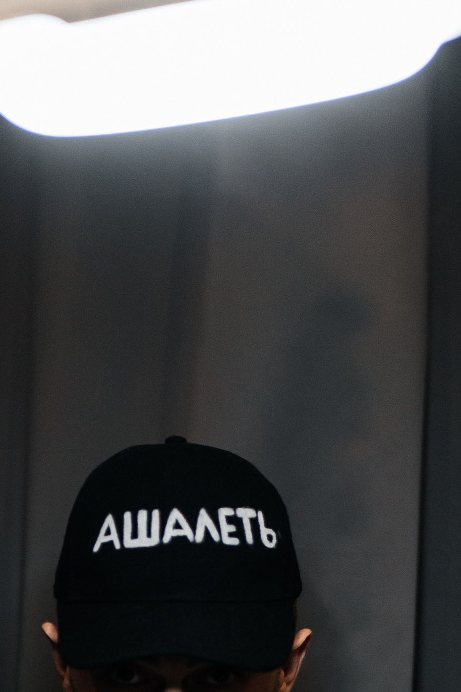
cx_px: 144
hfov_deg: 10.9
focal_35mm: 126
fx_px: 2420
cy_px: 824
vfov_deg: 15.7
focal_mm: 45
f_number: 1.8
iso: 400
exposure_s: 1/160
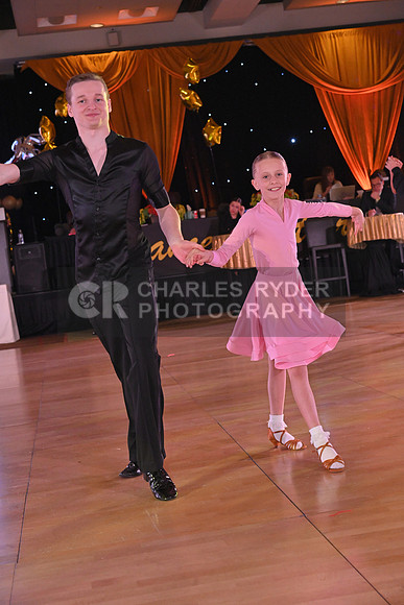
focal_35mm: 58
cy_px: 302
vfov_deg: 34.5
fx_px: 976
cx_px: 202
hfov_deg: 23.4
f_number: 6.3
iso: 3200
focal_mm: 58
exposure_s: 1/320
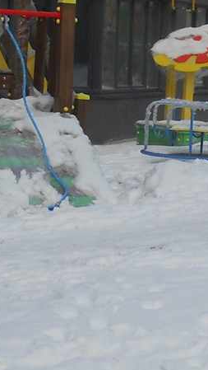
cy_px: 33
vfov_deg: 13.4
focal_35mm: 159
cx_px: 205
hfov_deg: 7.6
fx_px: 1557
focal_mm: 5.7
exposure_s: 1/1000
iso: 80
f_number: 2.8
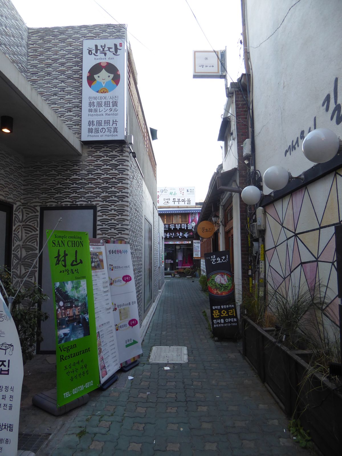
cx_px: 171
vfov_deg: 69.4
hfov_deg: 54.9
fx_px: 329
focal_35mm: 25
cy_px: 228
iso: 125
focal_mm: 4.3
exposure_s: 1/60
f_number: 3.3
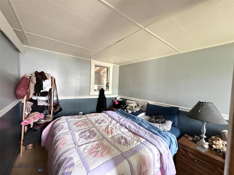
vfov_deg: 85.7
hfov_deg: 102.1
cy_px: 88
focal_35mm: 14
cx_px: 117
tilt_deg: -1.0
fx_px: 95
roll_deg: -3.1
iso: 1250
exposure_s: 1/60
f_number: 2.2
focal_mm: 2.22
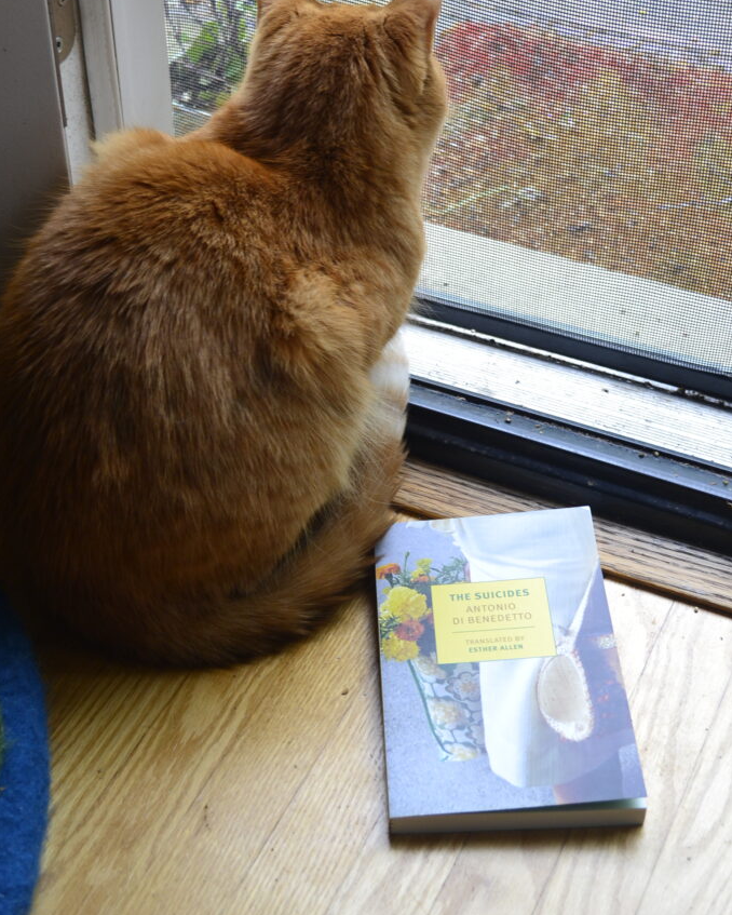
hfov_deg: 25.6
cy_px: 373
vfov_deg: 31.6
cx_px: 364
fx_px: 1613
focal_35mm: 60
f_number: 6.3
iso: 640
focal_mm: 35
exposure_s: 1/15
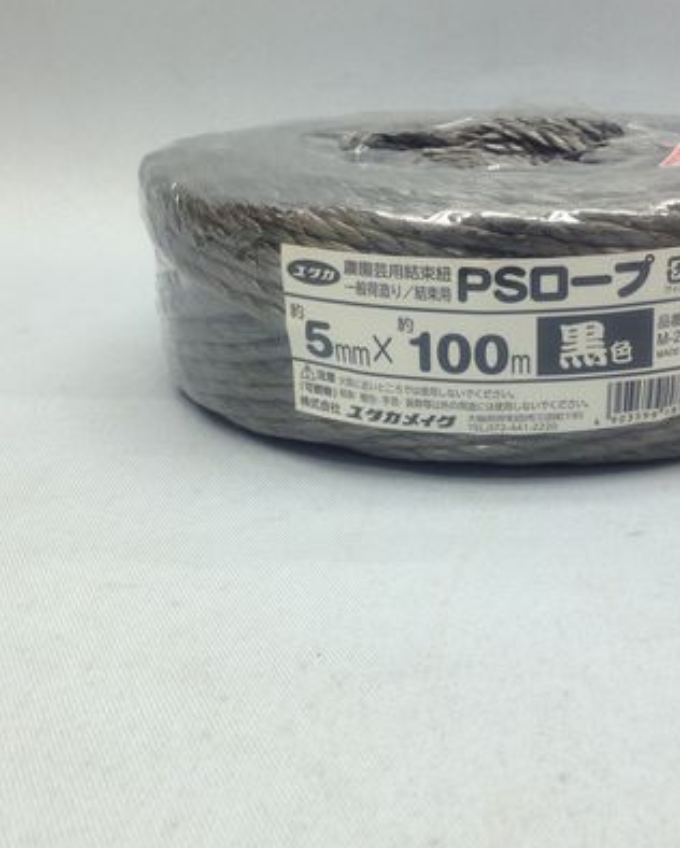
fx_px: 1231
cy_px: 374
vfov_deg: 38.0
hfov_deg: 30.4
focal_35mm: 49
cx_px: 508
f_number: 2.4
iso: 64
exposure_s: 1/60
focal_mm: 4.12
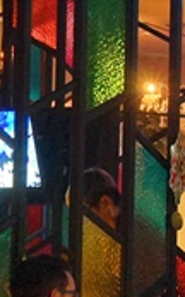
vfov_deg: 13.8
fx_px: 1219
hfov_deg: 8.1
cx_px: 406
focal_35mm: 151
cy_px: 219
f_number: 4
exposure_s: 1/25
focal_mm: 32
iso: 3200
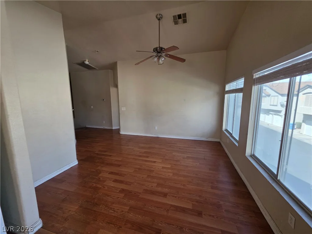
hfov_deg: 106.2
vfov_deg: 89.9
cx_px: 156
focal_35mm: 13
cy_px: 117
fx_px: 117
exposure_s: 1/120
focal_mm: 2.2
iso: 160
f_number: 1.9
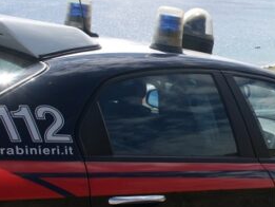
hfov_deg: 21.0
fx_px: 684
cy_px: 112
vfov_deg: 17.2
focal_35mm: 86
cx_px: 341
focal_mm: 24
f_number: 10
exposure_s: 1/125
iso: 100
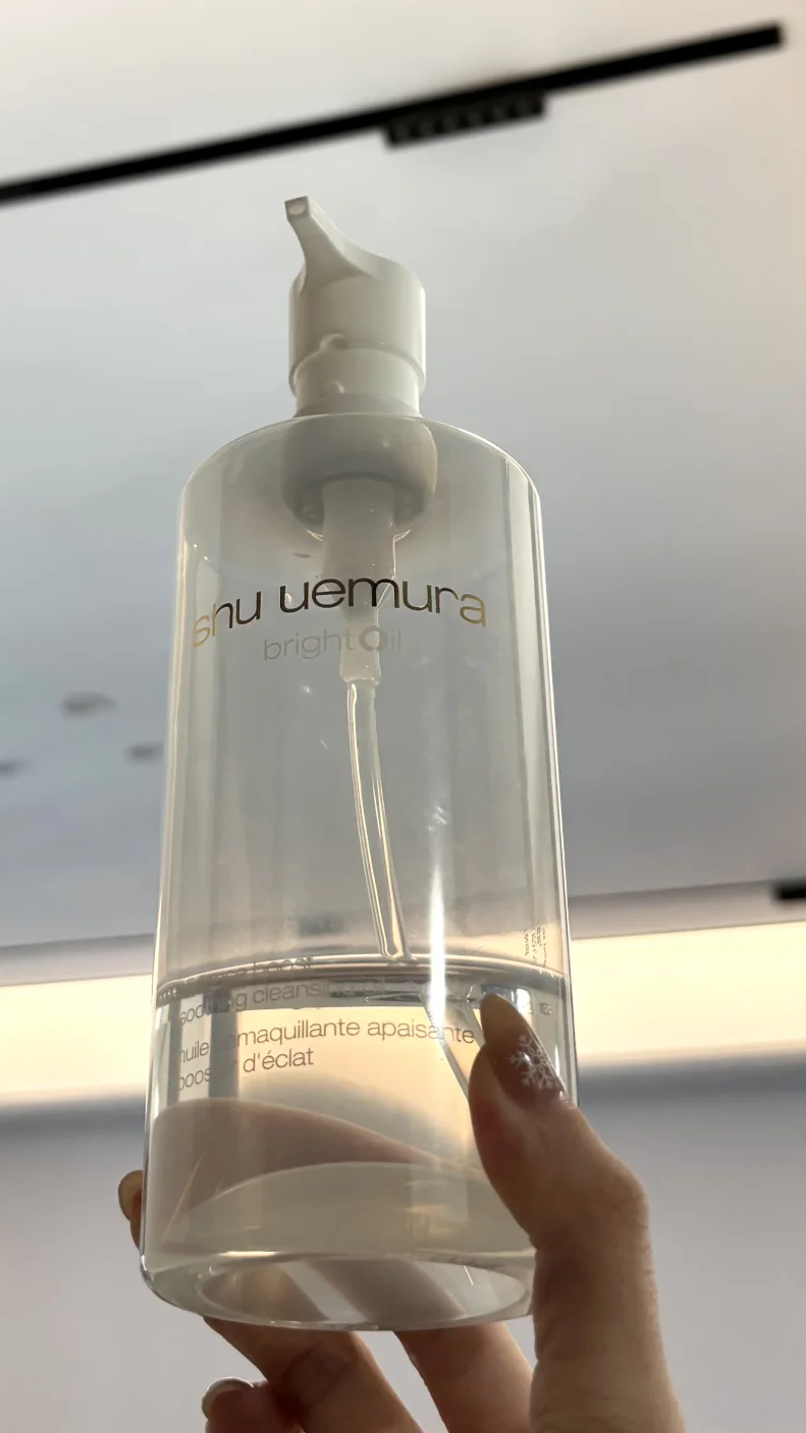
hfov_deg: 40.1
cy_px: 726
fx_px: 1102
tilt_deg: +25.8
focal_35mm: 29
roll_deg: +0.2
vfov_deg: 66.1
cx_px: 363
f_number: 1.6
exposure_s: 1/50
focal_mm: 5.96
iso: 125
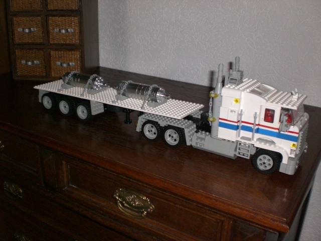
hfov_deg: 49.0
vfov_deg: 37.7
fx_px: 352
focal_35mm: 38
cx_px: 160
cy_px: 120
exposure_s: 1/60
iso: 200
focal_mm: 6.3
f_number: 3.1
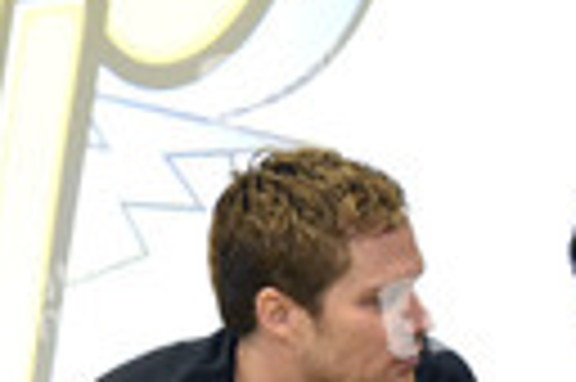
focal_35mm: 474
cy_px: 643
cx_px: 826
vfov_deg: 2.9
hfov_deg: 4.3
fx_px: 7574
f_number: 3.5
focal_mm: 135
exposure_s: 1/125
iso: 4500
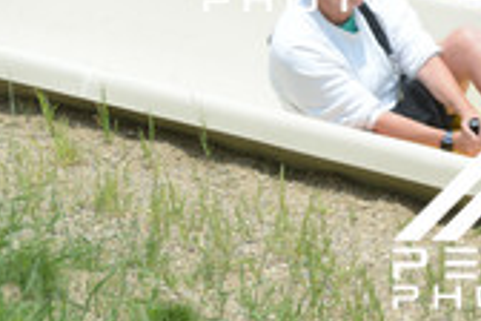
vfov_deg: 3.0
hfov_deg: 4.4
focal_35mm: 464
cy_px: 188
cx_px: 504
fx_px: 6199
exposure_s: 1/640
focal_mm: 195
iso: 250
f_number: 6.3
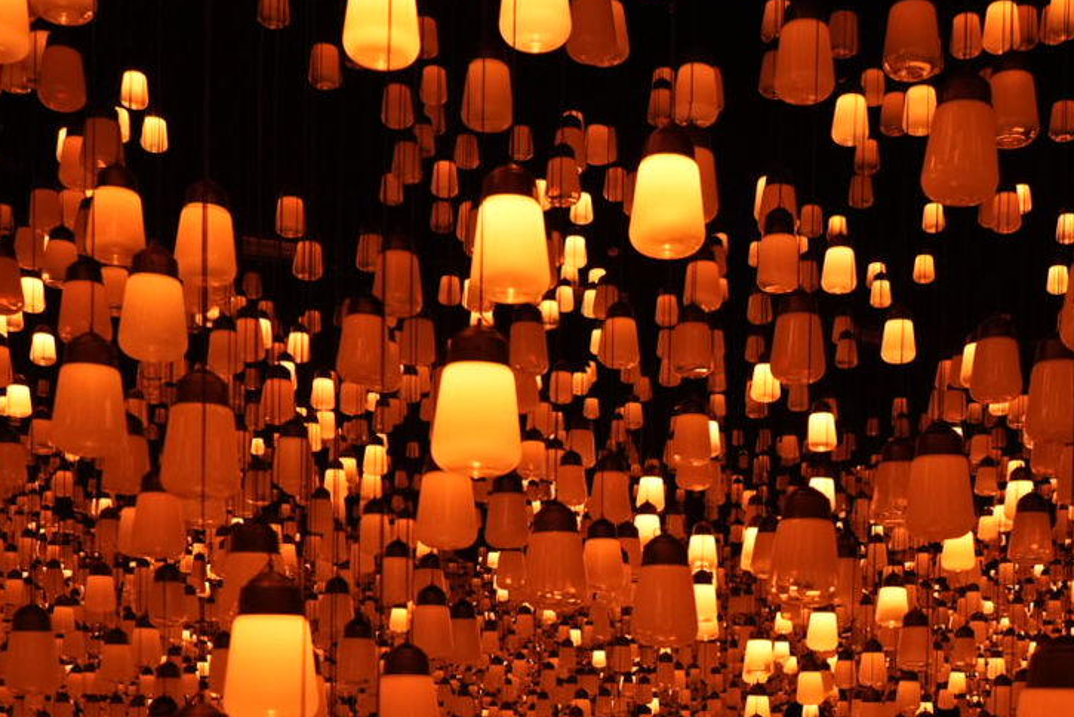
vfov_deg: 24.0
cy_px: 774
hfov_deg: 37.4
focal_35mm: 53
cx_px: 630
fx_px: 1582
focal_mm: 24
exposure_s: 1/60
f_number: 4
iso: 3200
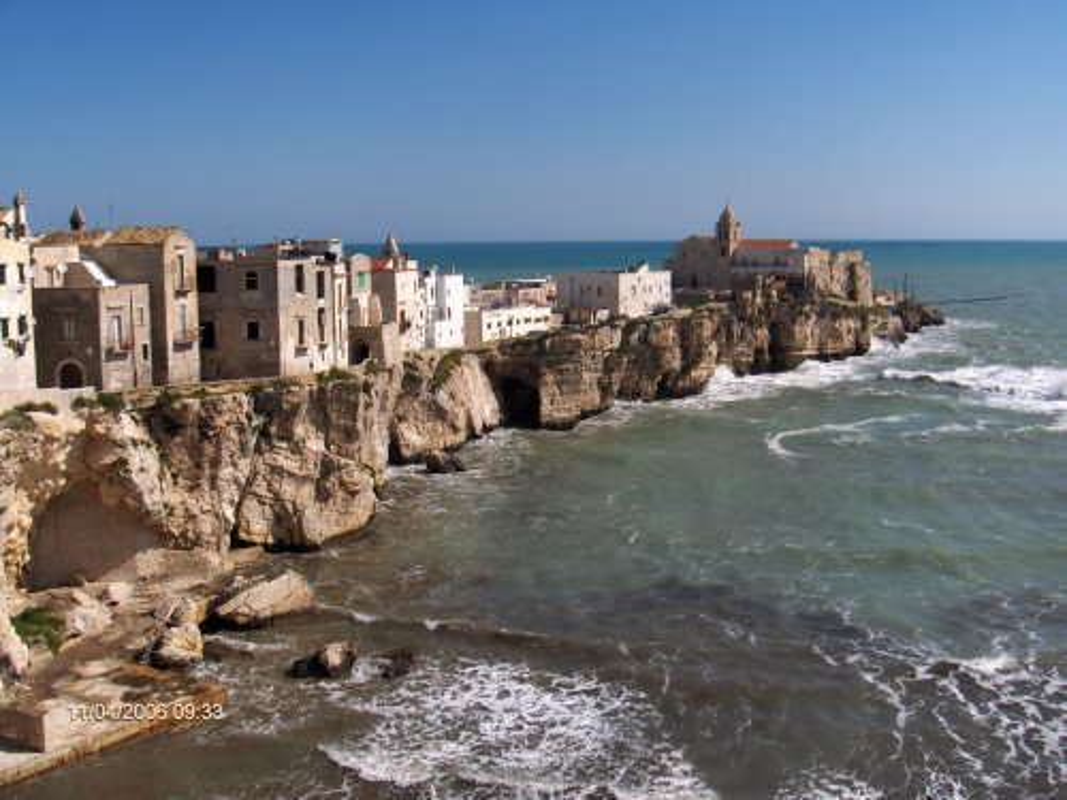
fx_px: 1202
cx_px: 534
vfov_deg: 36.8
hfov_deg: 47.9
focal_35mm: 39
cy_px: 400
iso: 50
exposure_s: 1/1235
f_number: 4.8
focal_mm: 8
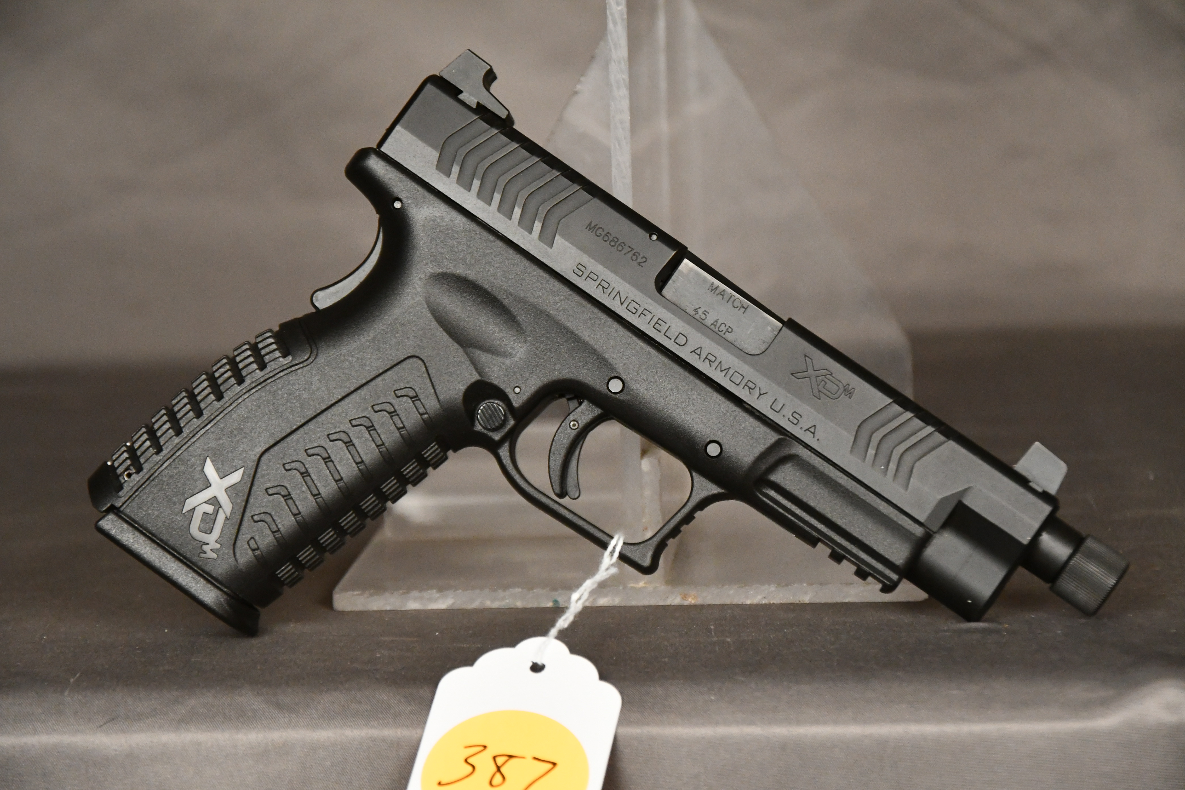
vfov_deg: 11.4
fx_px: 3950
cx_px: 592
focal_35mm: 120
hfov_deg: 17.1
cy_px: 395
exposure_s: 1/200
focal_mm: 80
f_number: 5.3
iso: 3200
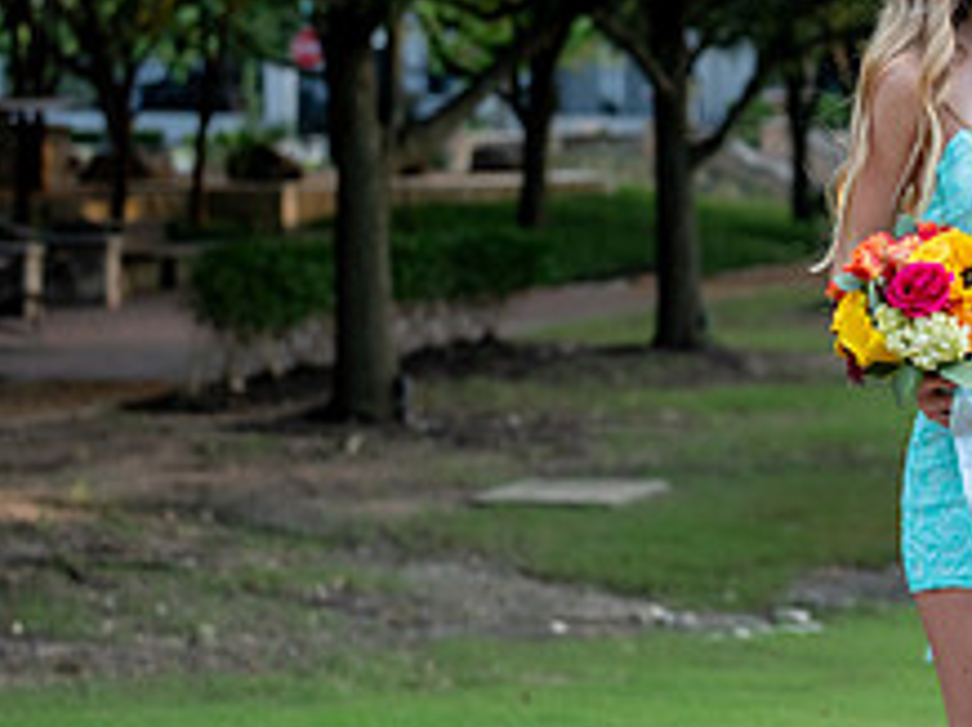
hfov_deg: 12.6
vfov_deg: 9.7
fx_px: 4263
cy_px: 370
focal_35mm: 152
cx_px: 1227
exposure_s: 1/500
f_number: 2.5
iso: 250
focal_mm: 50
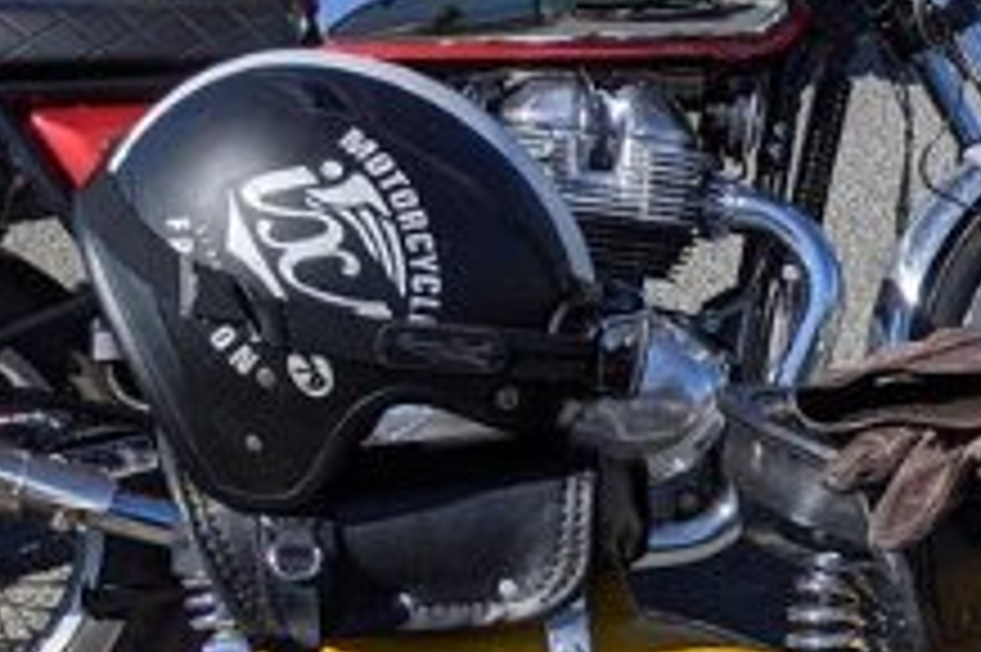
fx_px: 2805
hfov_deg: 17.6
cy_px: 890
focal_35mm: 103
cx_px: 1512
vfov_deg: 12.8
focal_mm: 4.44
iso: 64
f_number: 1.8
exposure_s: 1/4695
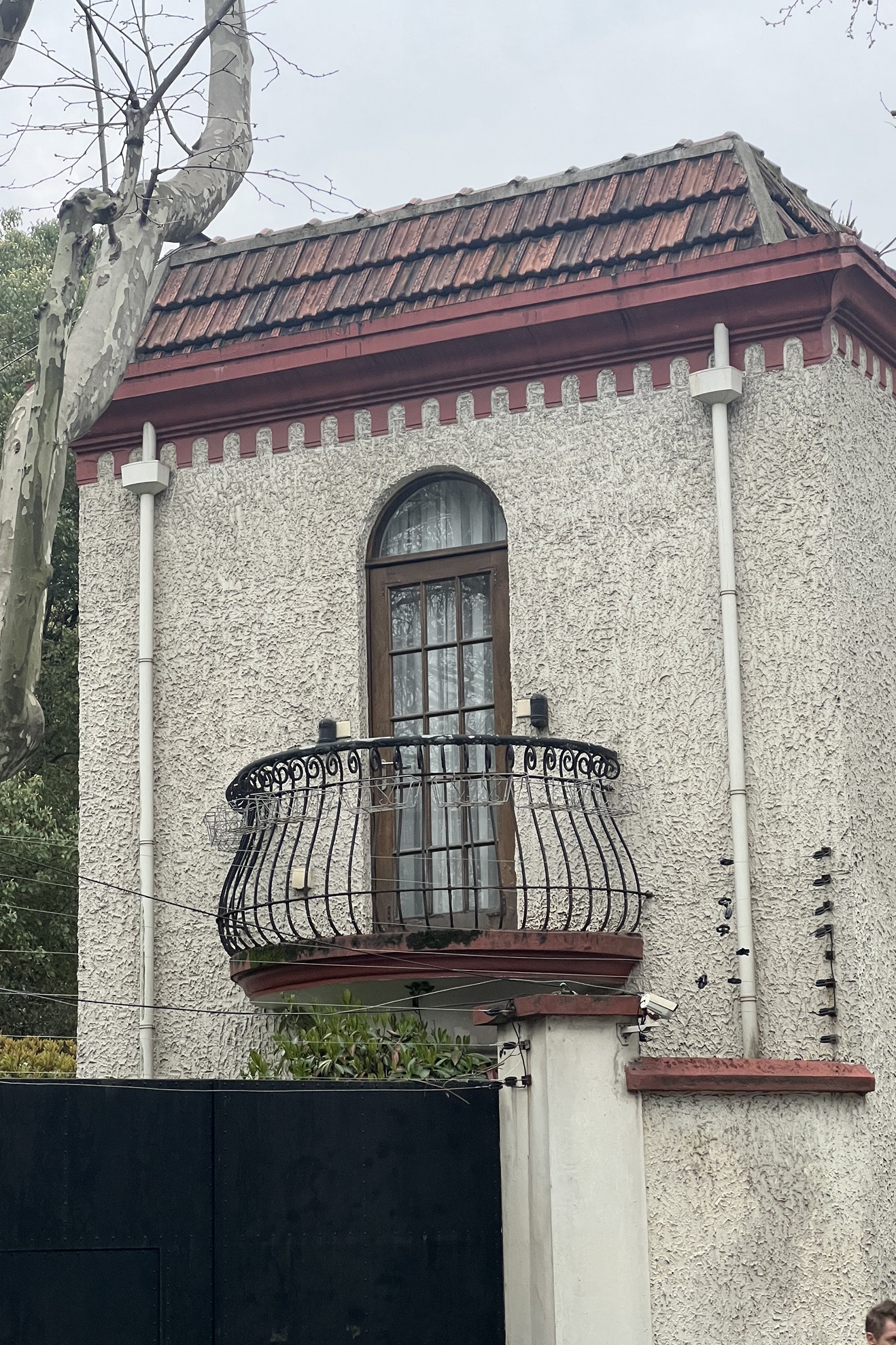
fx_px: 3024
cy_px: 680
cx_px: 466
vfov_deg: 25.1
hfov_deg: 16.9
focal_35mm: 81
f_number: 2.8
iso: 160
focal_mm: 9
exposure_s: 1/99
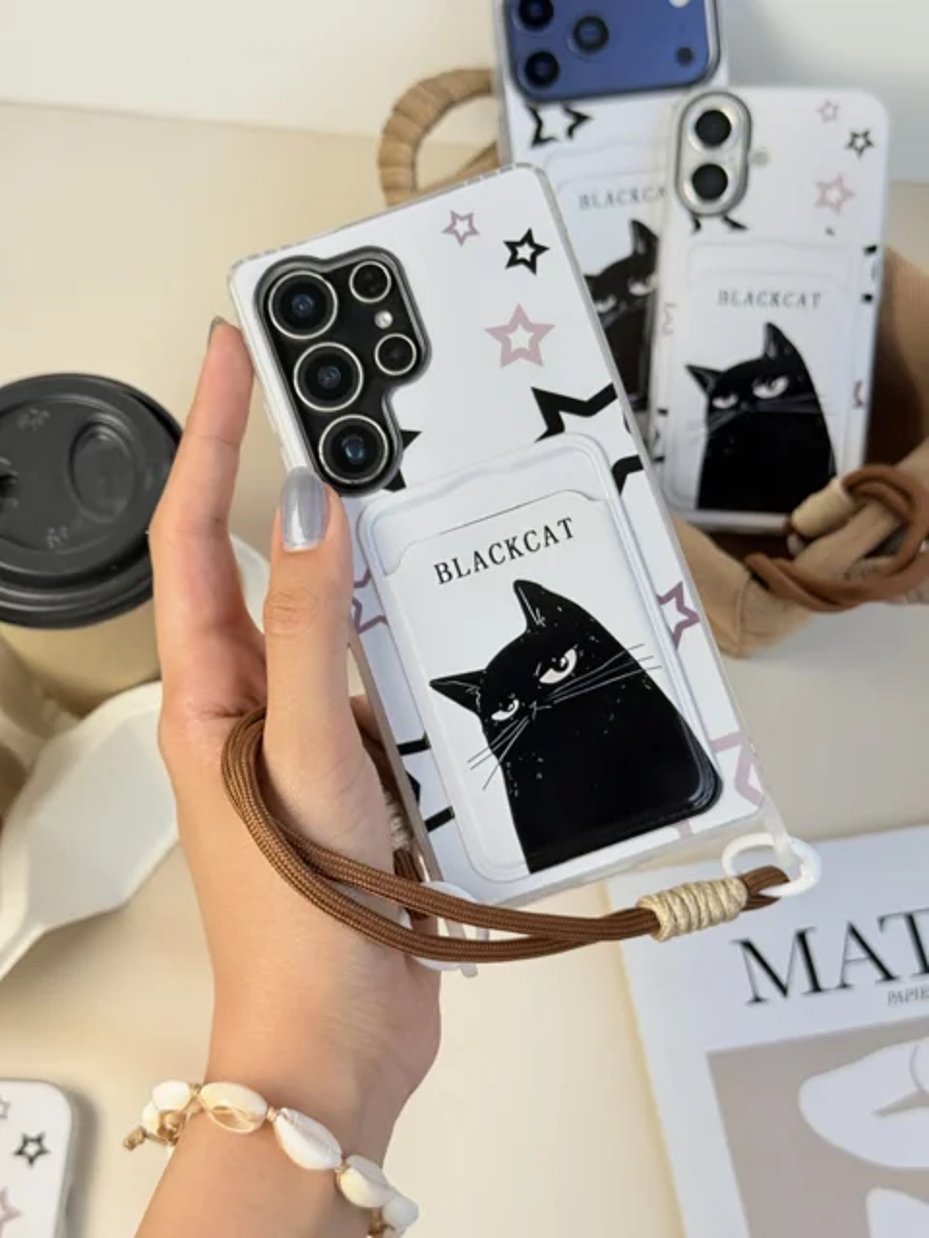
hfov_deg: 30.3
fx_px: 1718
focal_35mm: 48
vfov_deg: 39.7
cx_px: 464
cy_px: 619
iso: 64
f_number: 1.78
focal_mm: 6.76
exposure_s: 1/2088
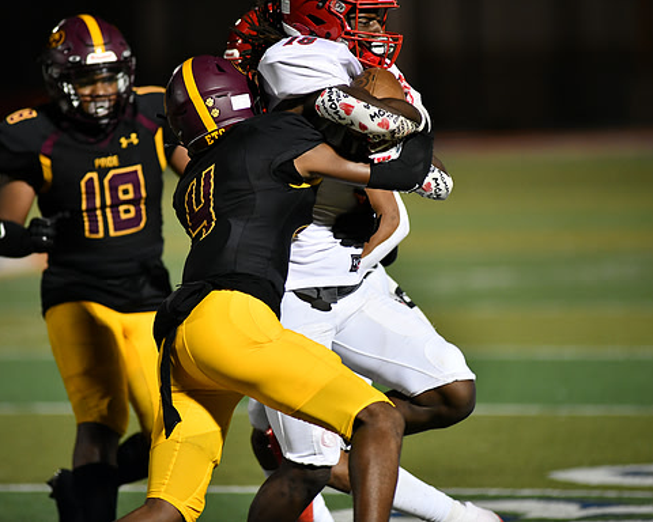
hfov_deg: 5.7
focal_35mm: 340
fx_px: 6571
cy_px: 260
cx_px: 295
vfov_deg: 4.6
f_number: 2.8
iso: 2500
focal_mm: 300
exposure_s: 1/1000
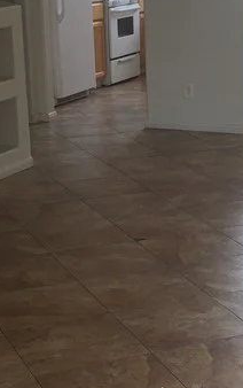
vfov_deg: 22.3
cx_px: 235
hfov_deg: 13.9
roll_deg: -0.2
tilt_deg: -16.1
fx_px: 983
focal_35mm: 93
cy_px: 214
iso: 32
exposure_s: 1/60
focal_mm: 4.15
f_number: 2.2
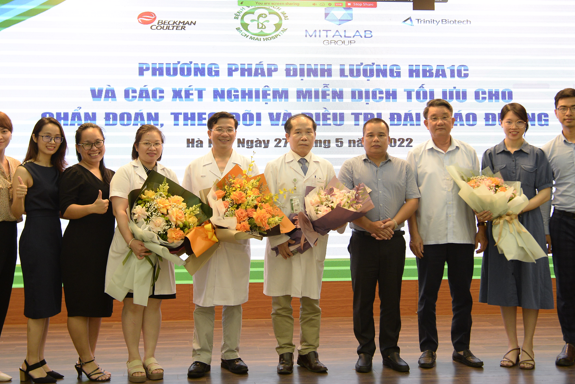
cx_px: 261
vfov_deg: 25.0
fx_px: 863
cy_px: 135
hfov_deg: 36.8
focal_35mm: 54
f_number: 4
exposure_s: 1/200
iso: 1250
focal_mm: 38
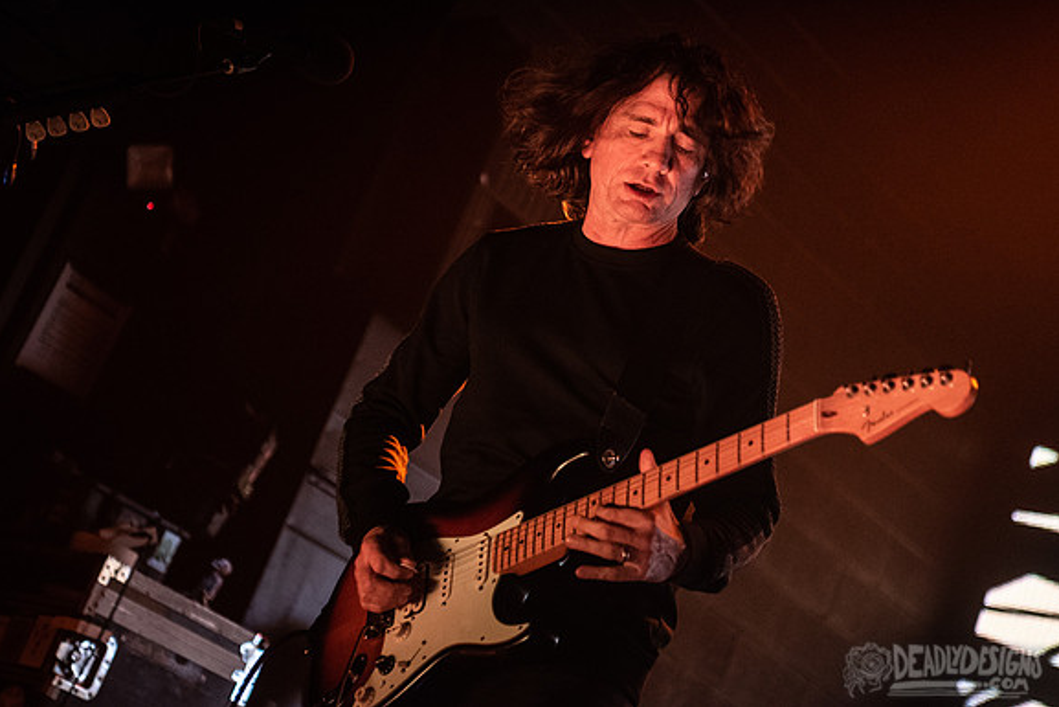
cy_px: 315
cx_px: 529
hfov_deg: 26.0
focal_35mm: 78
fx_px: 2295
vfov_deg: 17.5
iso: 4000
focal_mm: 70
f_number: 3.2
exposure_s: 1/200
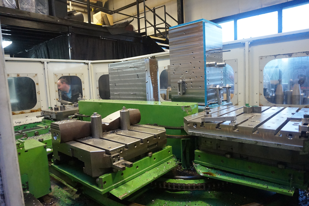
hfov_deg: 73.7
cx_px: 154
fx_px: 206
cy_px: 103
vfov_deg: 53.1
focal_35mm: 24
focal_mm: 16
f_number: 3.5
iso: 3200
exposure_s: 1/125
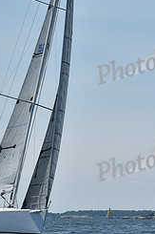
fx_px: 1500
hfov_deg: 5.9
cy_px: 24
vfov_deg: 8.8
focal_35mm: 232
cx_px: 48
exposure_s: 1/1000
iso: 250
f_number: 11
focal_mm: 98
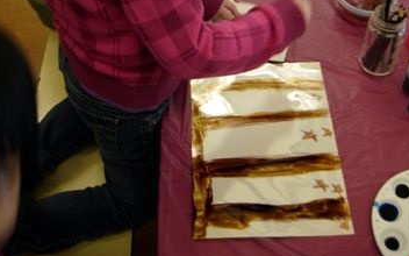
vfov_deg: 23.7
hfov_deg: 38.9
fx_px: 580
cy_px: -8
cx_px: 203
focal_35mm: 52
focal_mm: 7.5
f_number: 2.7
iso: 50
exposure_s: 1/11
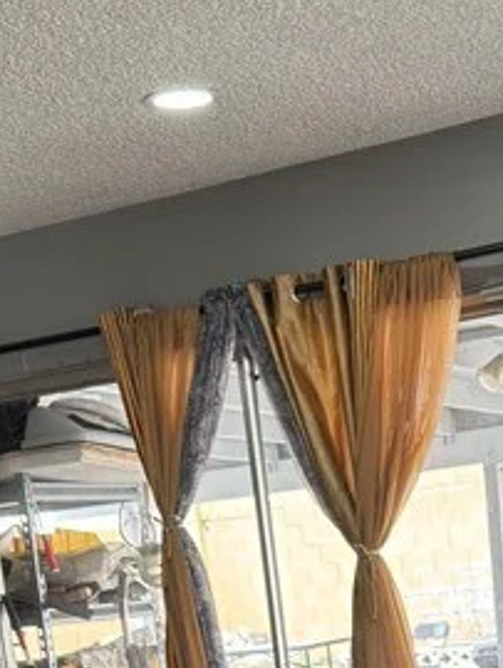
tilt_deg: -12.3
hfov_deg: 16.1
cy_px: 928
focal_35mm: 91
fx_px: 1760
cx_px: 424
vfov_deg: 19.4
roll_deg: +5.5
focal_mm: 6.76
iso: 160
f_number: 1.78
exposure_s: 1/120
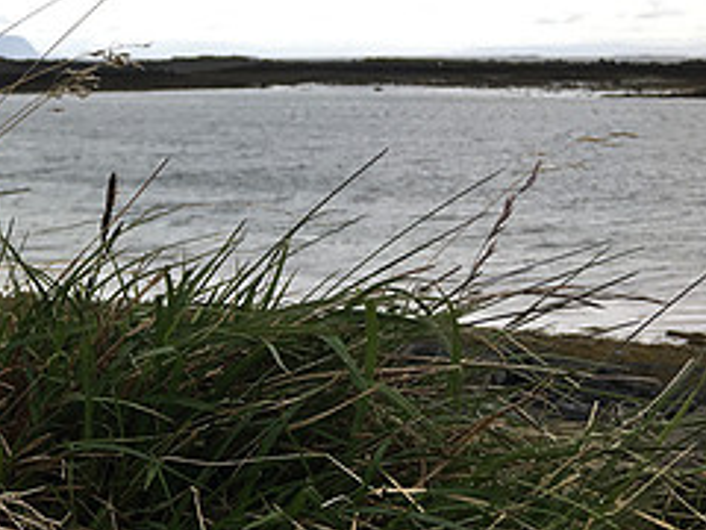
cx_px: -132
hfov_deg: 25.1
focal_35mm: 70
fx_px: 1428
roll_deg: +0.1
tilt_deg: -17.3
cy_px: 514
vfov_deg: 20.4
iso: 25
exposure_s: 1/905
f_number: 2.2
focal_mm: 4.15
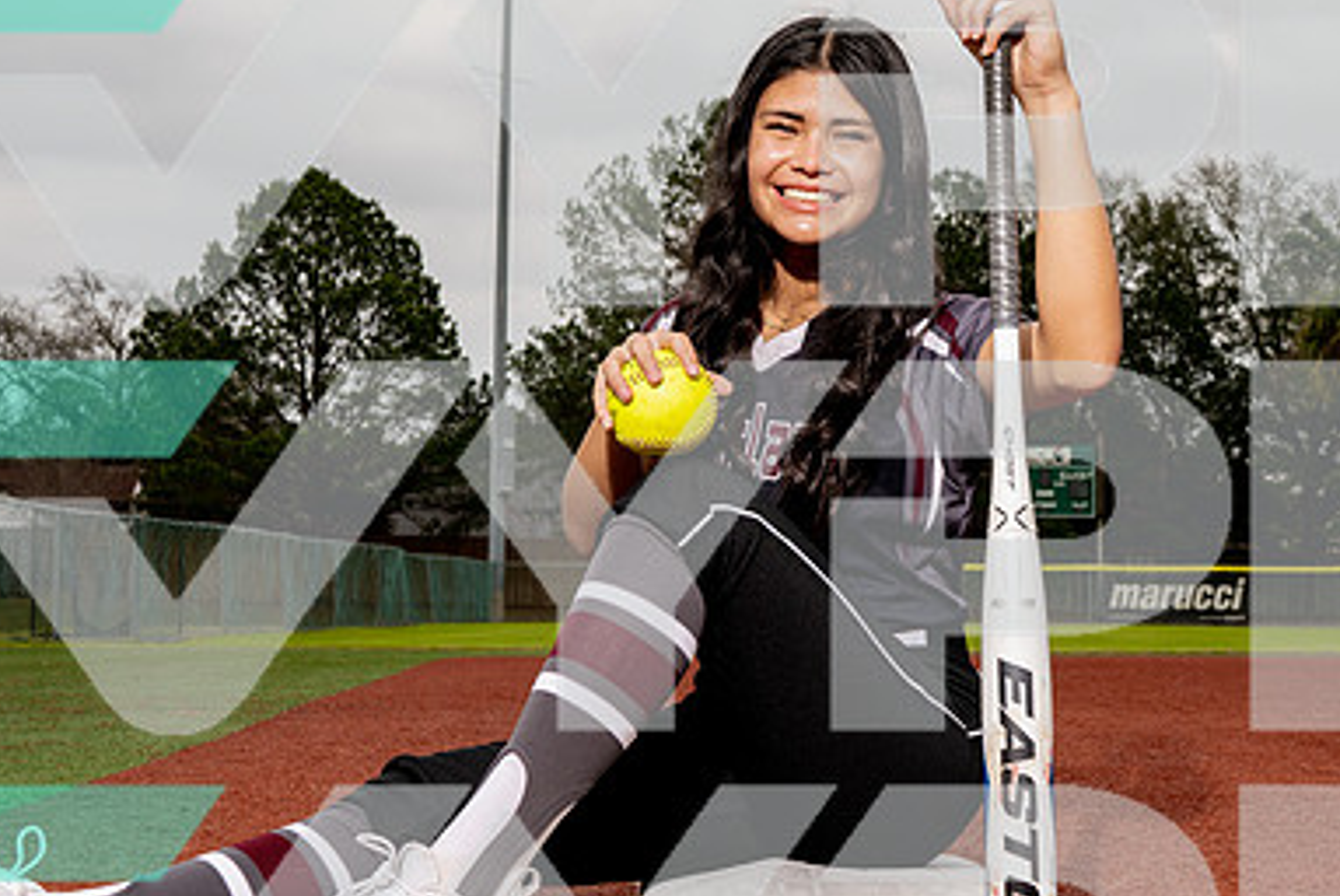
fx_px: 1974
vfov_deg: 25.5
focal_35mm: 53
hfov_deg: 37.4
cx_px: 763
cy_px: 548
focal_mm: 35
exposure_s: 1/250
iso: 100
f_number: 7.1
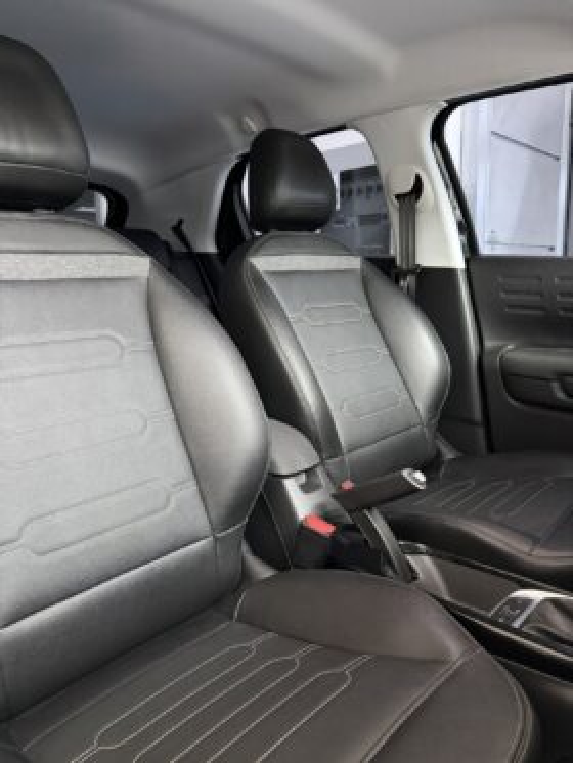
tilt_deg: -11.1
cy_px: 382
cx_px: 286
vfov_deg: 71.6
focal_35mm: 24
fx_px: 529
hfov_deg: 56.8
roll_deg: +1.0
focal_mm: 6.76
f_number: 1.78
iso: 1000
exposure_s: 1/37
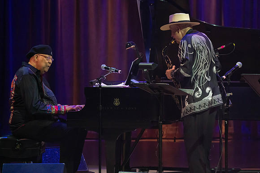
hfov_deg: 5.9
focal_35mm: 347
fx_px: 2508
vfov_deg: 4.0
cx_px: 154
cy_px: 71
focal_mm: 294
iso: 3200
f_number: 5.6
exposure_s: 1/320
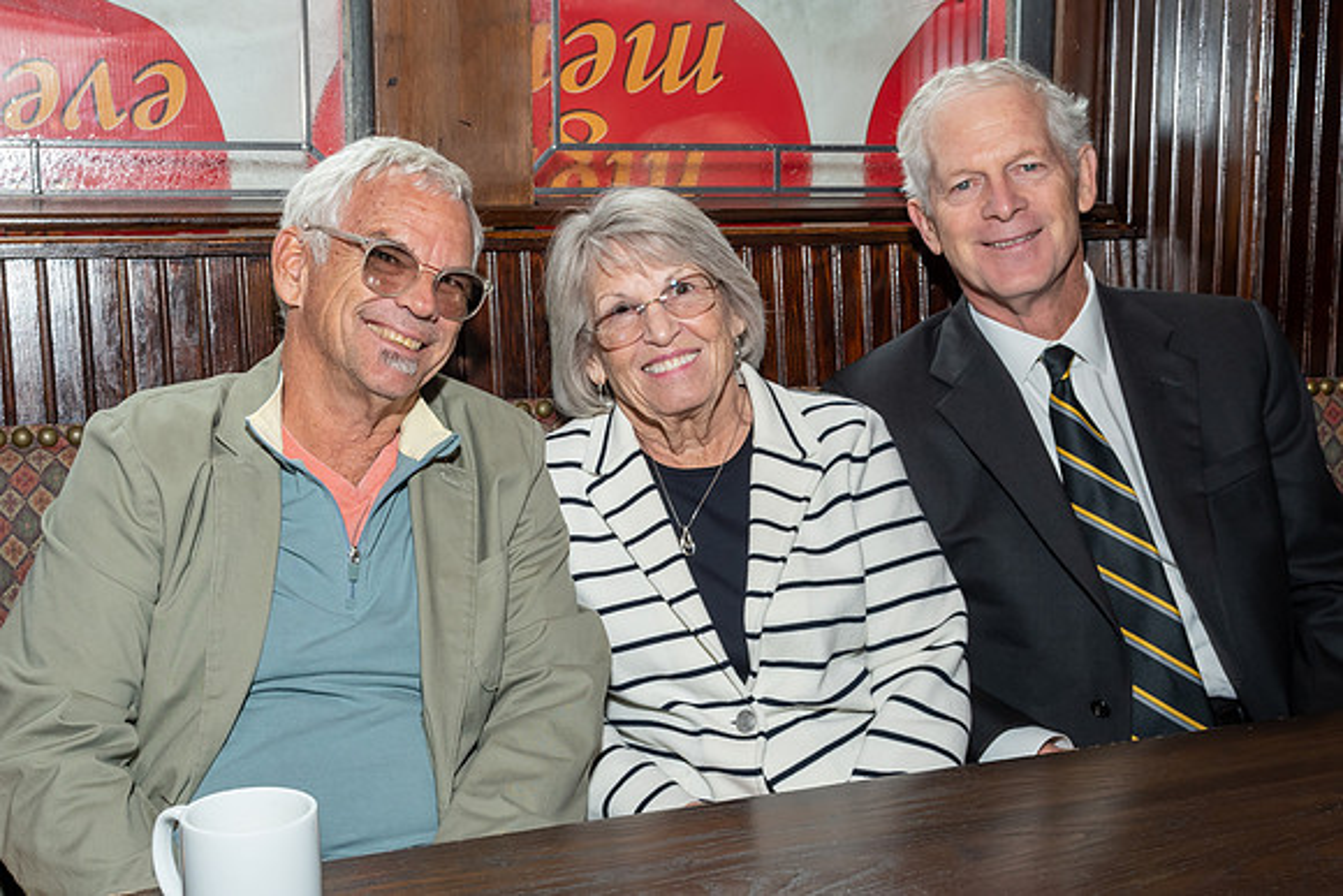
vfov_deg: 31.5
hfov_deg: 45.7
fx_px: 1587
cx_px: 548
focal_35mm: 43
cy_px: 471
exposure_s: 1/250
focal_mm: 20
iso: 400
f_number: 8
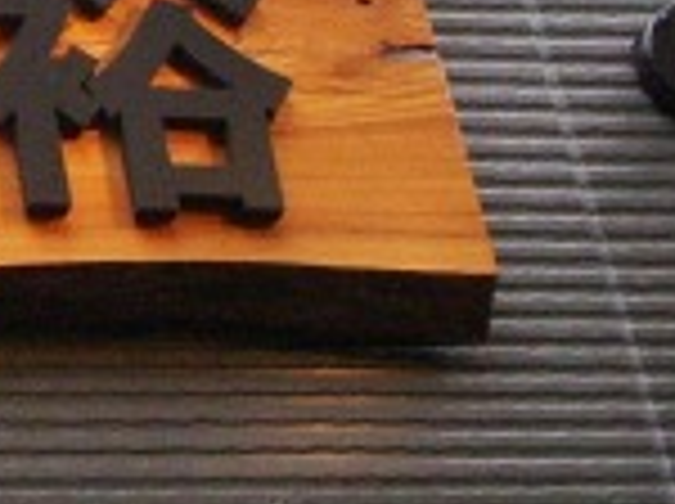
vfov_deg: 6.9
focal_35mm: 214
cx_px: -644
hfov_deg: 8.8
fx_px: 4166
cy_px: 27
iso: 400
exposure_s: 1/160
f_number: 5
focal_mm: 8.2
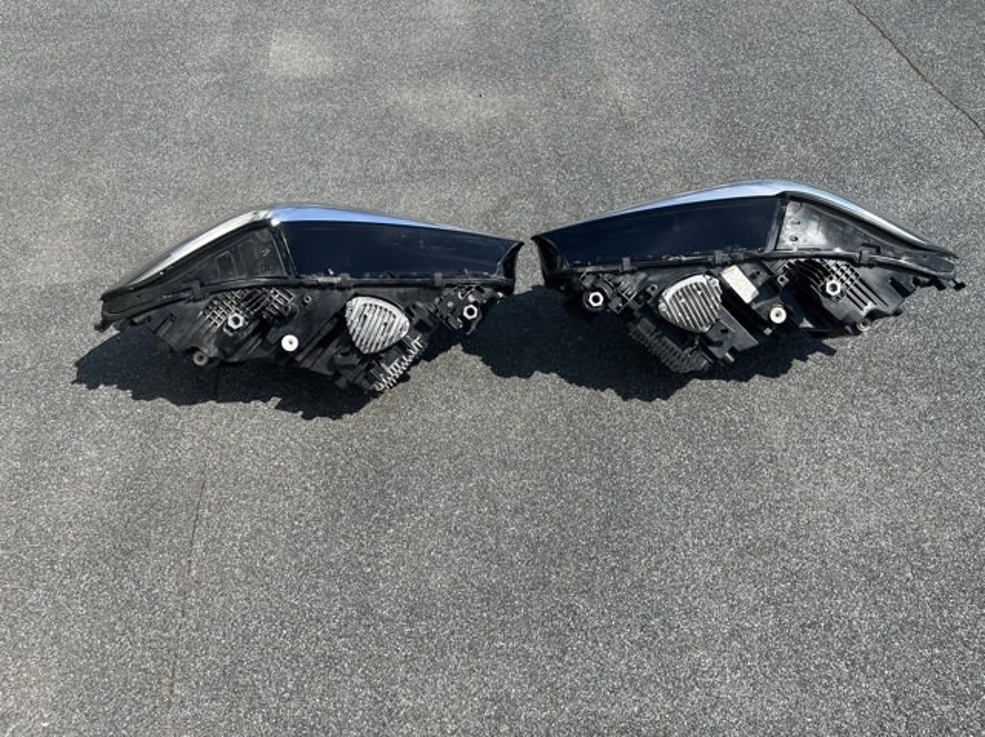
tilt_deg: -49.4
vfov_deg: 53.0
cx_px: 492
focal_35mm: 26
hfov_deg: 67.3
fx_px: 739
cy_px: 368
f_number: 1.6
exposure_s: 1/2101
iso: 50
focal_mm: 5.1
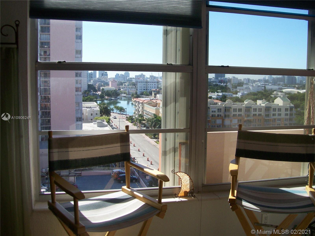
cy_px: 118
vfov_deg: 39.7
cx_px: 158
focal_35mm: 36
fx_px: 328
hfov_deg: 51.4
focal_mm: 6
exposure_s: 1/804
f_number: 2.7
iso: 80
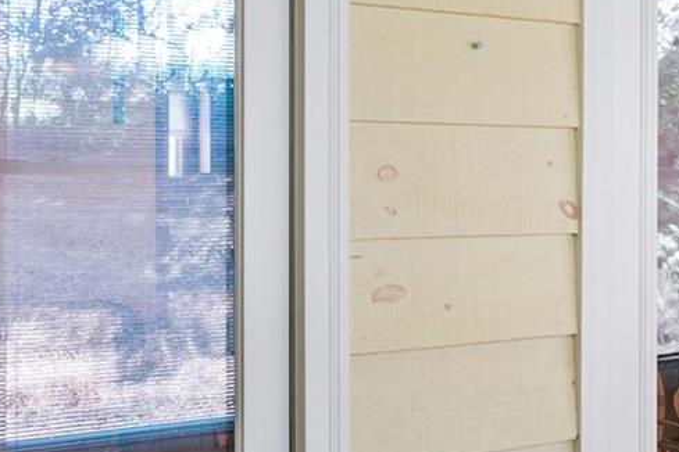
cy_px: 177
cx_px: 1044
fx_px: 1264
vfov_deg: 20.3
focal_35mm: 67
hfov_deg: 23.4
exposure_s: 1/1.67
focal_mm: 16
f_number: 8
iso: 100
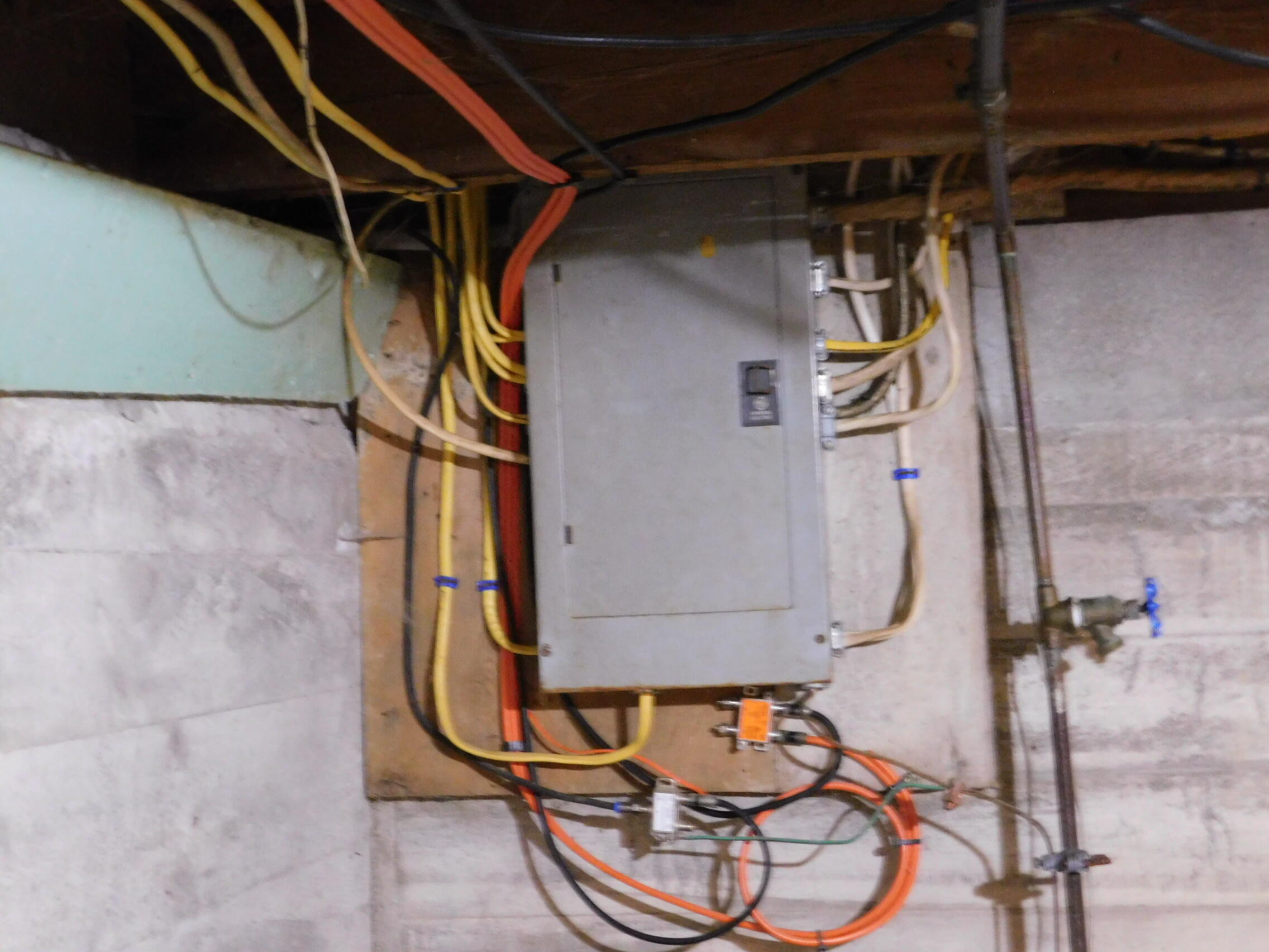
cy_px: 476
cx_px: 634
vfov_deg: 24.8
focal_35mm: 59
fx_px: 2163
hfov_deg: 32.7
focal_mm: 10.4
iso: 800
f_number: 4
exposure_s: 1/3
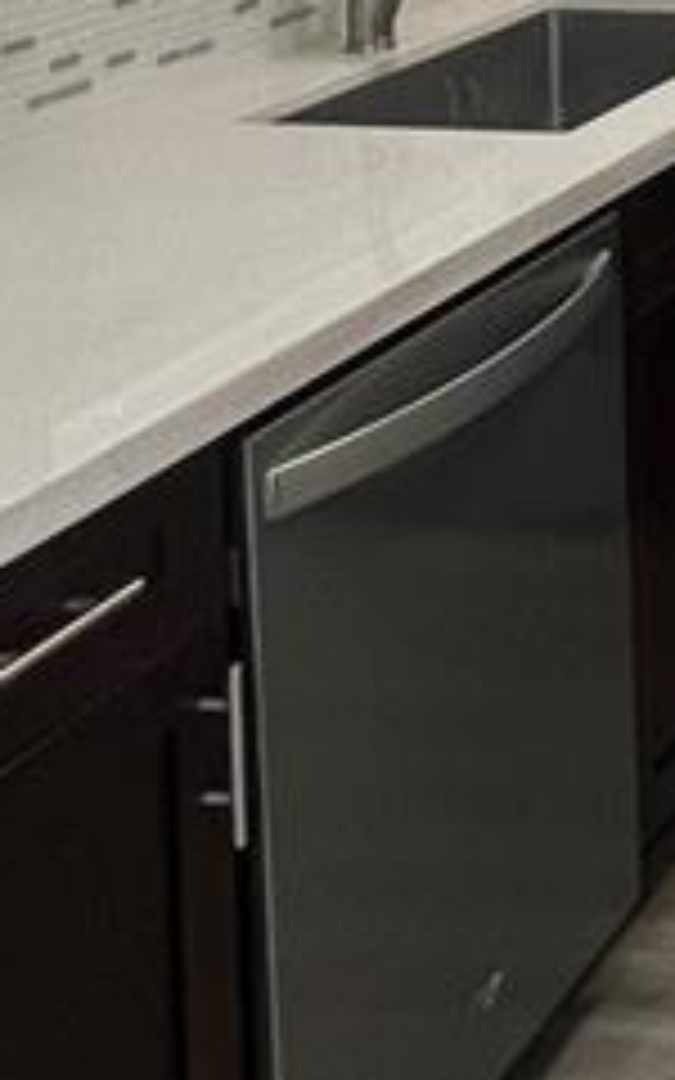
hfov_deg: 14.6
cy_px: -292
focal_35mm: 69
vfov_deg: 25.9
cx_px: 1462
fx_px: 2031
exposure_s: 1/120
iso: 200
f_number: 1.8
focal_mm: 1.57
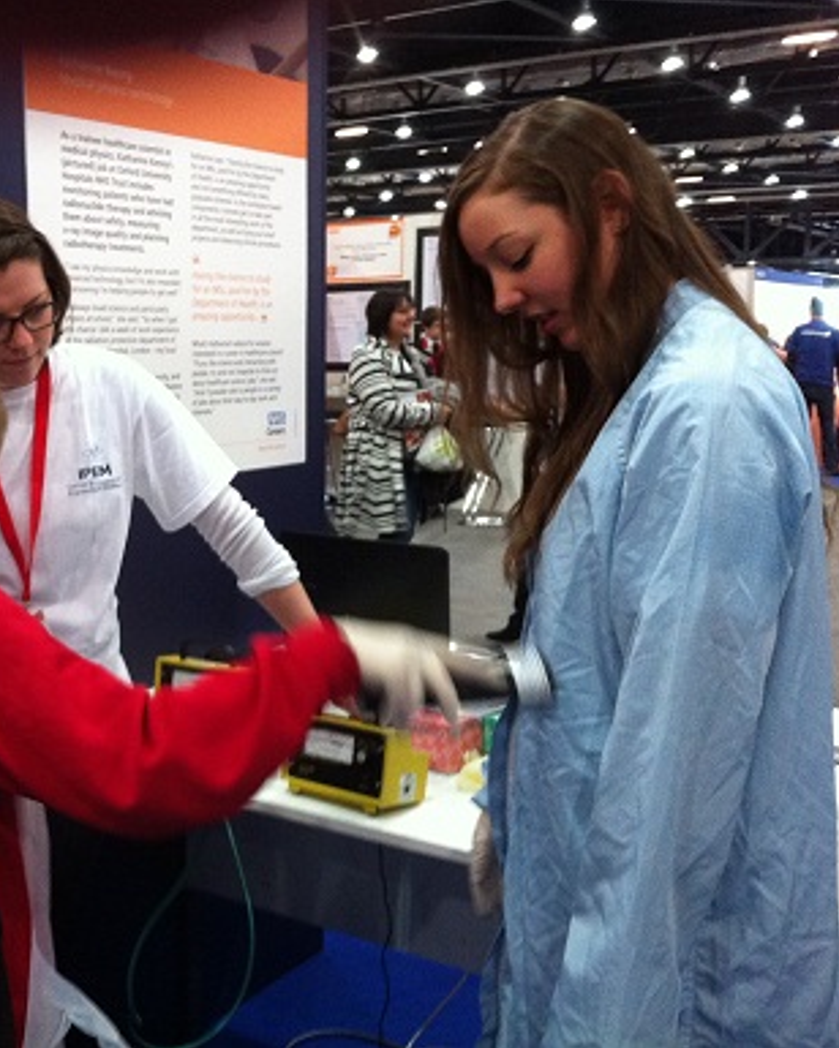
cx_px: 154
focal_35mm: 46
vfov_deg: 40.3
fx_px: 1428
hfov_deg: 31.8
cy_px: 523
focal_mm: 3.85
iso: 250
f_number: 2.8
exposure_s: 1/15
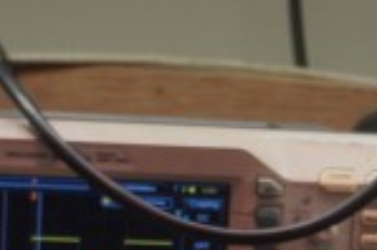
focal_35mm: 224
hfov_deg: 9.1
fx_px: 2343
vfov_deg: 6.0
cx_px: 377
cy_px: 424
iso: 100
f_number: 5.6
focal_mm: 37
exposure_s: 1/20
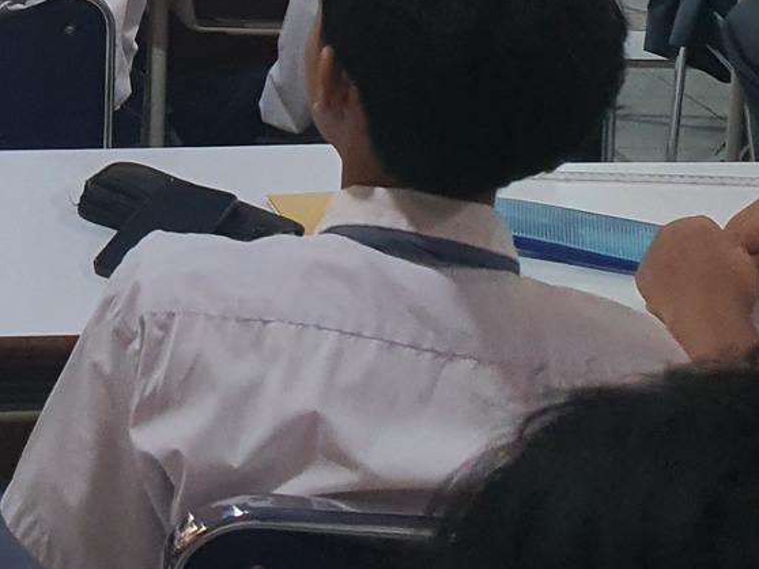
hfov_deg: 18.2
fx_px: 2060
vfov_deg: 14.0
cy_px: -438
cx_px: -435
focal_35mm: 94
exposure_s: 1/50
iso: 160
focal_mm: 4.3
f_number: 2.4
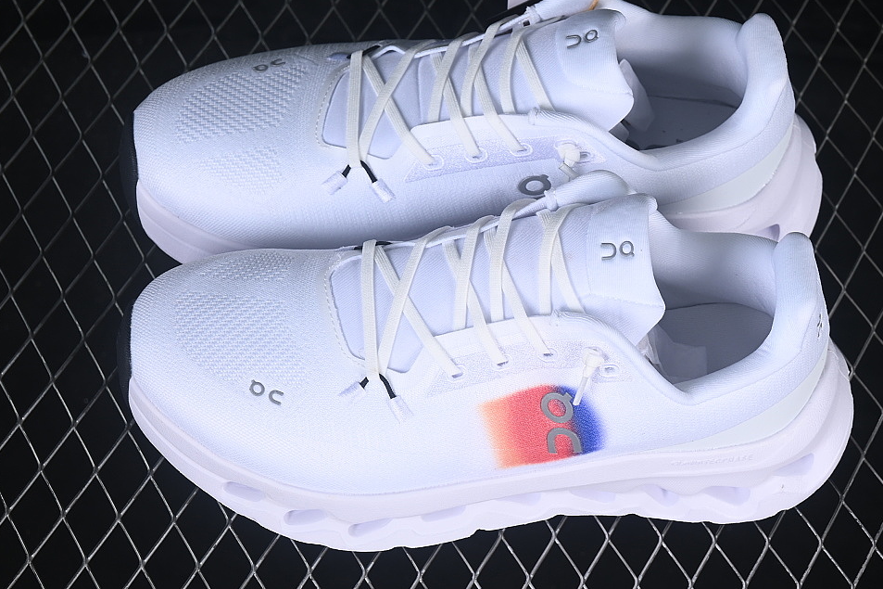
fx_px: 2084
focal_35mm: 85
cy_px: 278
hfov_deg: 23.9
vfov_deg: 16.1
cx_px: 479
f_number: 8
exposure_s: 1/60
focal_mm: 50
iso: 160
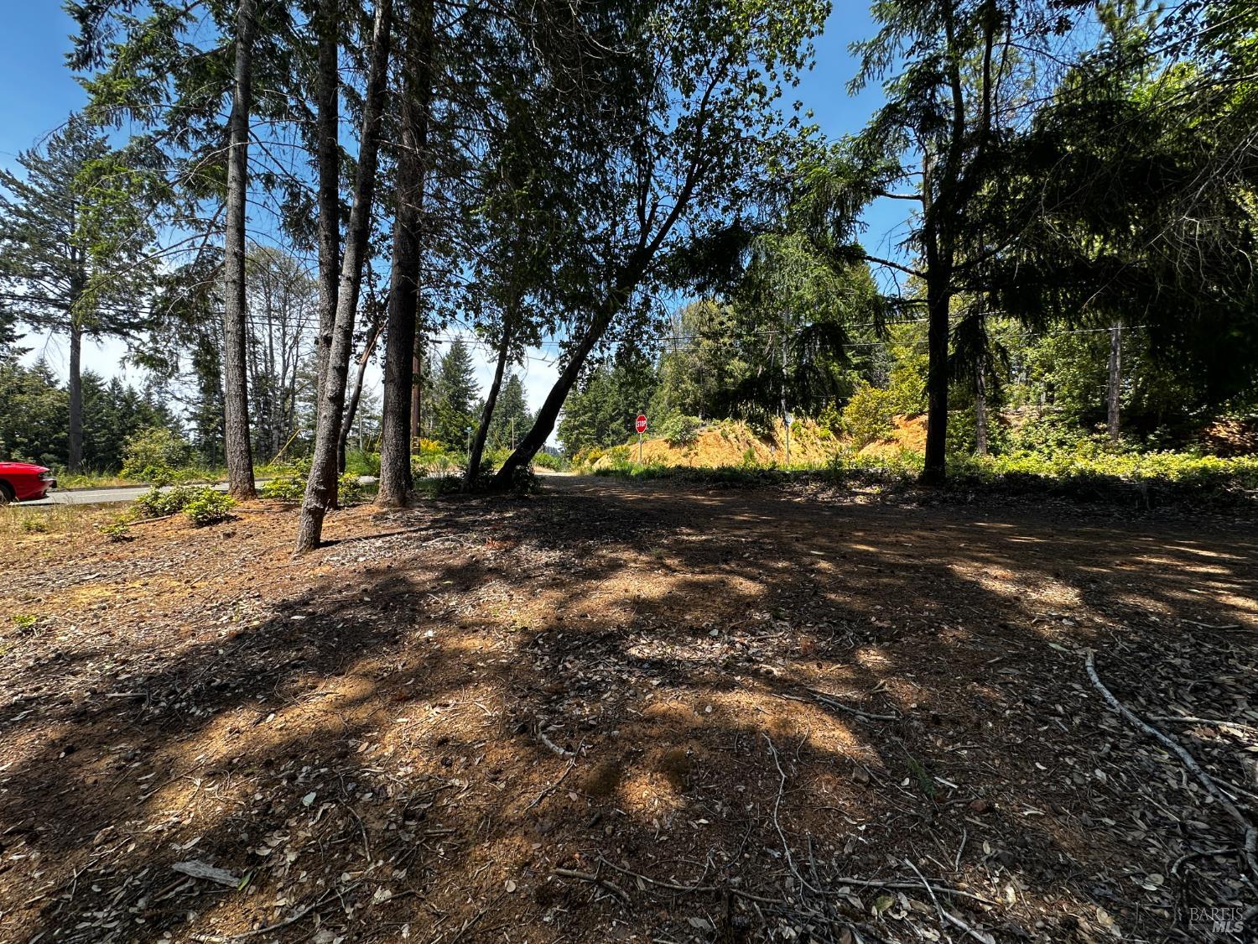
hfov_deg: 102.1
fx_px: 509
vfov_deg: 85.7
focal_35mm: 14
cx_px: 629
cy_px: 472
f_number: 2.2
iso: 40
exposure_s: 1/438
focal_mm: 2.22
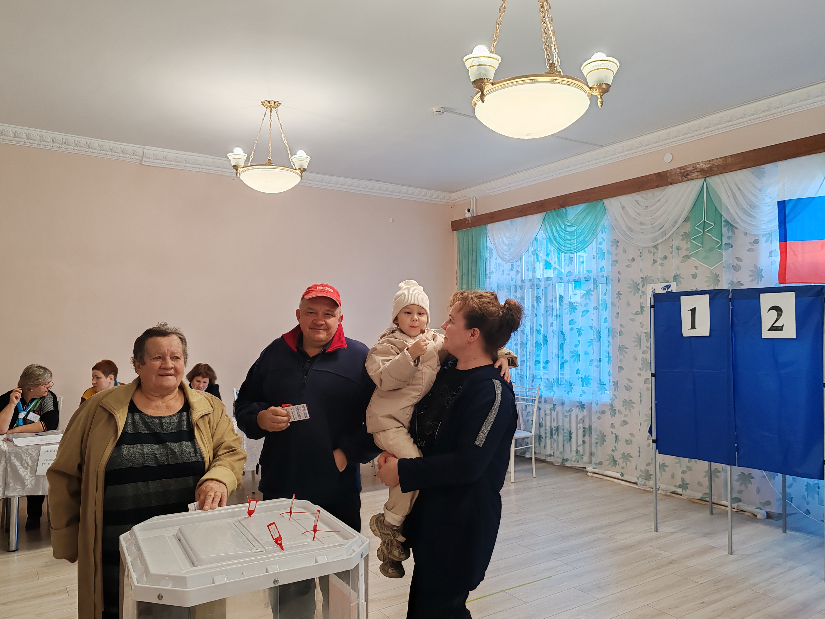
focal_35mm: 27
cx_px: 412
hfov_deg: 65.3
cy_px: 310
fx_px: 643
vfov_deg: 51.4
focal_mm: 6.12
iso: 400
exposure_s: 1/100
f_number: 1.9
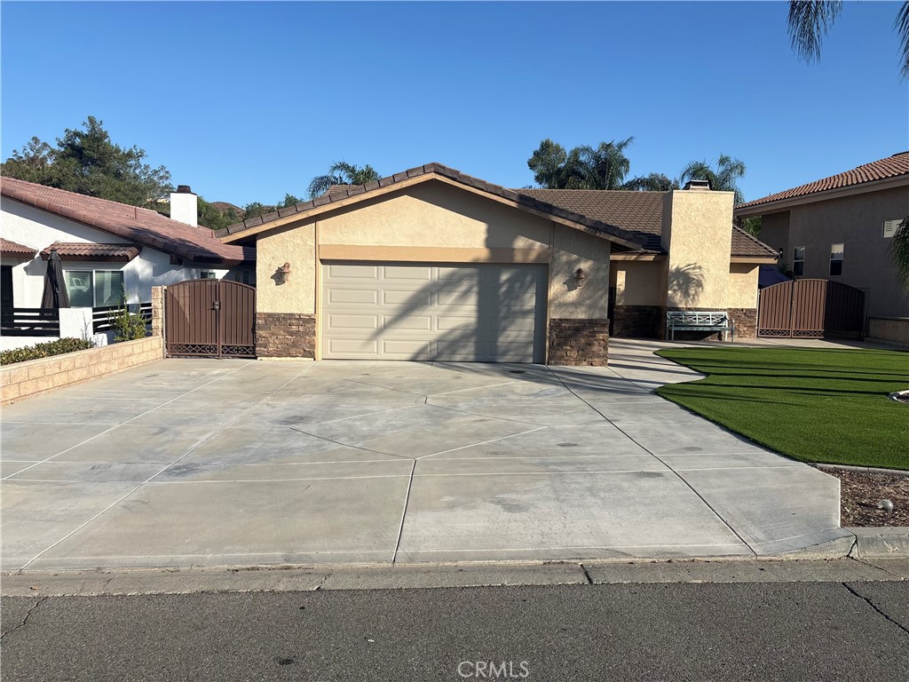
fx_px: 683
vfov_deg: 53.1
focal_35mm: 26
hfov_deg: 67.3
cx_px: 454
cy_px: 341
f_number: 1.6
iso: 50
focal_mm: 5.96
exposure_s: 1/3831
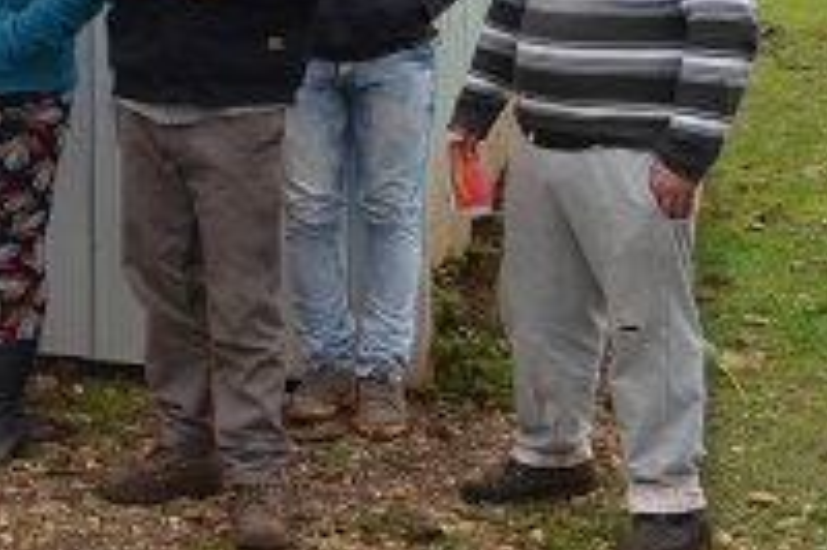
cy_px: -74
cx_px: -393
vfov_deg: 13.5
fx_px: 2272
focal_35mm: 99
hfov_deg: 18.4
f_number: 6.3
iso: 100
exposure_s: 1/200
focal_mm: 22
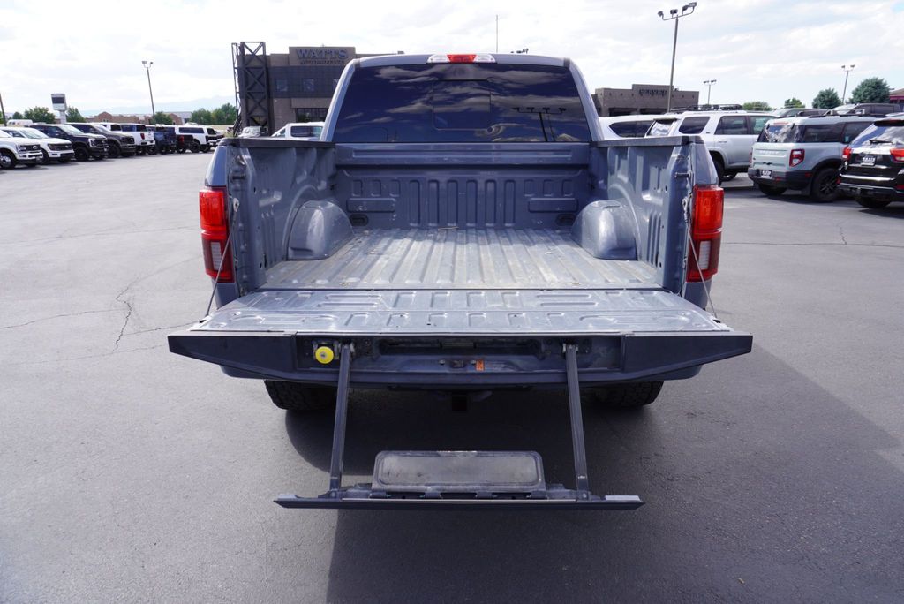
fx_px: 603
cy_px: 302
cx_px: 452
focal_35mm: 24
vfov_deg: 53.2
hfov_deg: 73.7
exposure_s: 1/125
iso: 100
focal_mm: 16
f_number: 8
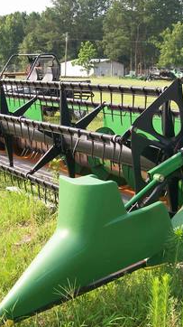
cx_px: 88
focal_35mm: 59
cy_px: 167
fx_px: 510
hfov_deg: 20.3
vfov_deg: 35.5
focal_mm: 6
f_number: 2.7
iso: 80
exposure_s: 1/488
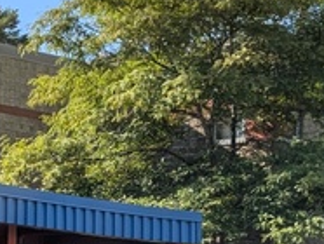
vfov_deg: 11.0
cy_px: 315
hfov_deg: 11.5
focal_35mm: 132
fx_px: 1237
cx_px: -521
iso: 22
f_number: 1.68
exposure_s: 1/867
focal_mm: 6.9
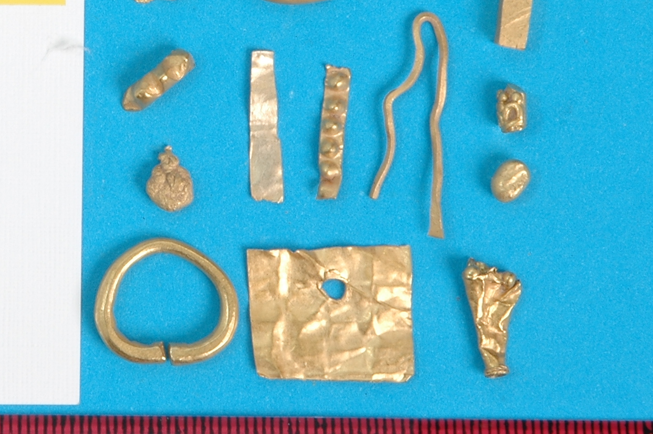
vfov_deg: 5.4
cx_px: 29
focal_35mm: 254
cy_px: 6
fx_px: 4604
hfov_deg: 8.1
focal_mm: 70
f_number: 29
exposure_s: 1/5
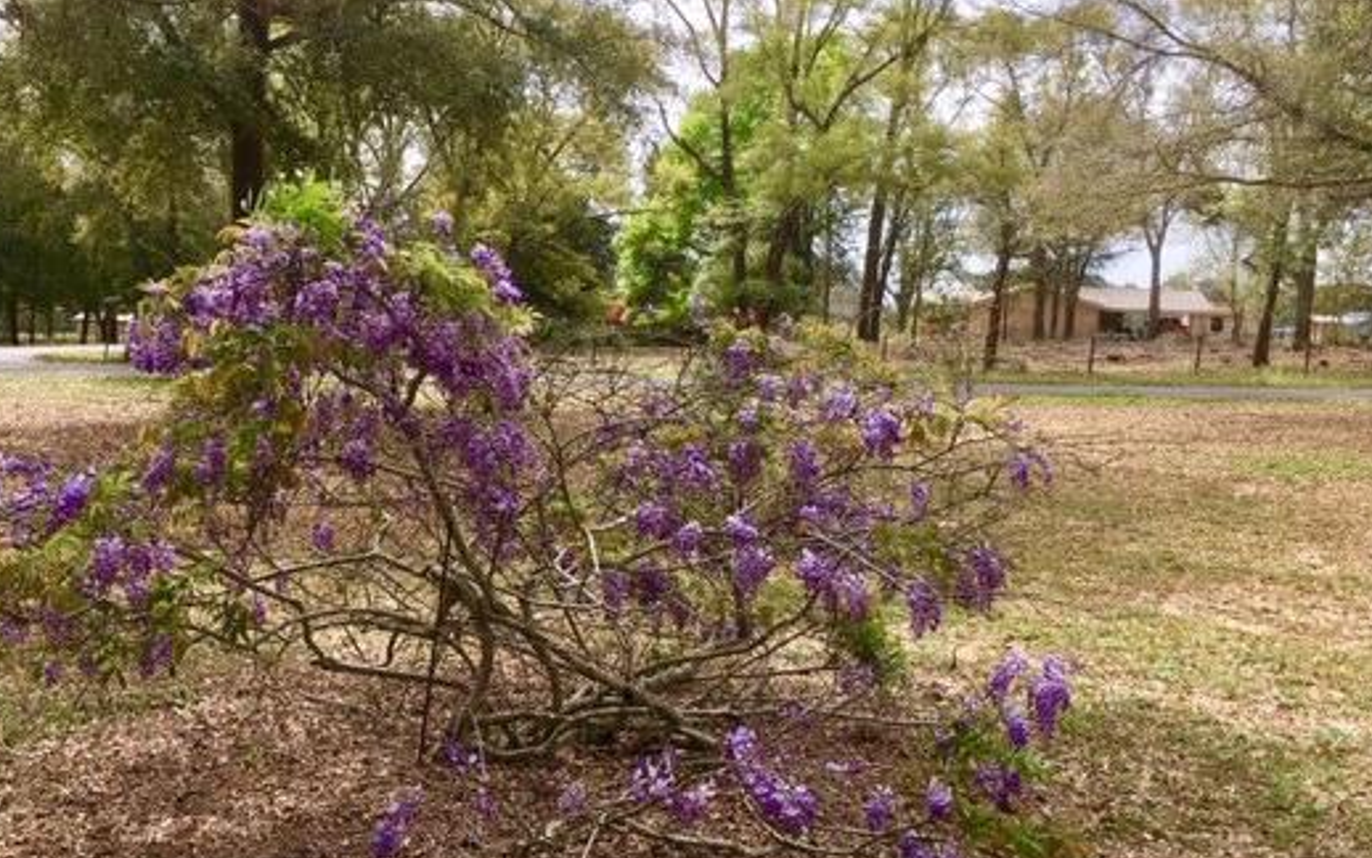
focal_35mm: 38
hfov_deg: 51.2
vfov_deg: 33.6
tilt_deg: -6.0
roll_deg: -1.6
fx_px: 1421
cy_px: 421
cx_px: 554
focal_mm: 4.15
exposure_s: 1/938
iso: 25
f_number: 2.2
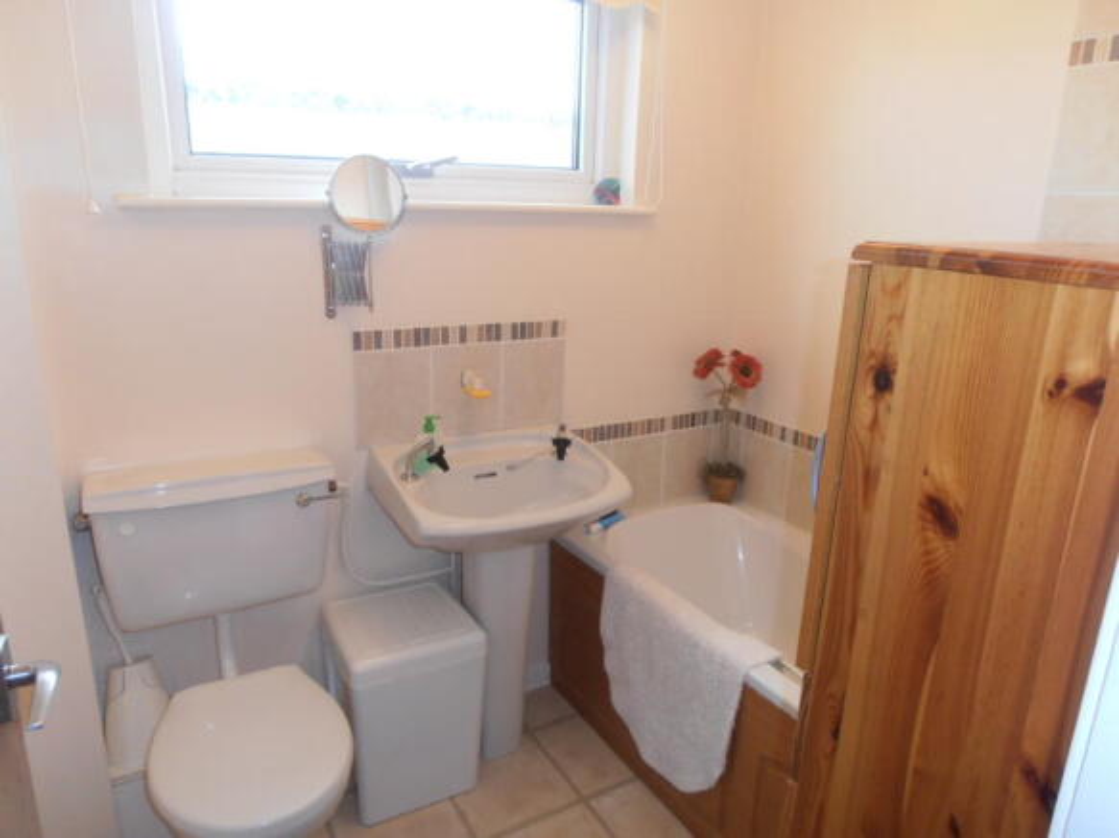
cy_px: 419
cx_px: 560
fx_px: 776
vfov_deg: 56.8
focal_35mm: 24
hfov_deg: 71.6
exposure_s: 1/30
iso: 125
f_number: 3
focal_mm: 4.2
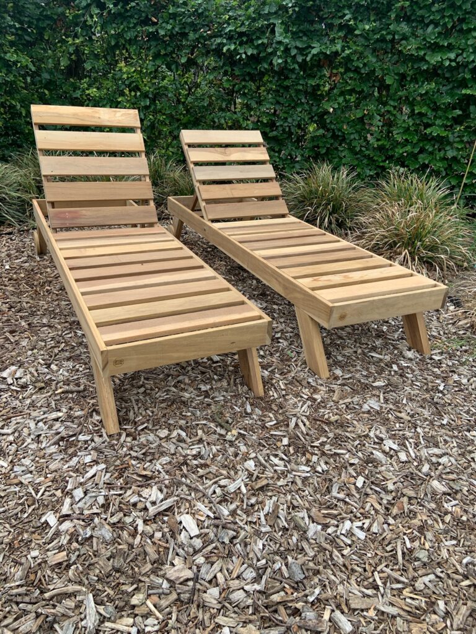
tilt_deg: -25.6
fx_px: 477
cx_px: 238
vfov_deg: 67.3
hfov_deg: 53.1
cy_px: 317
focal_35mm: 26
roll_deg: -3.1
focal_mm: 4.25
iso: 25
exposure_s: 1/587
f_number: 1.8
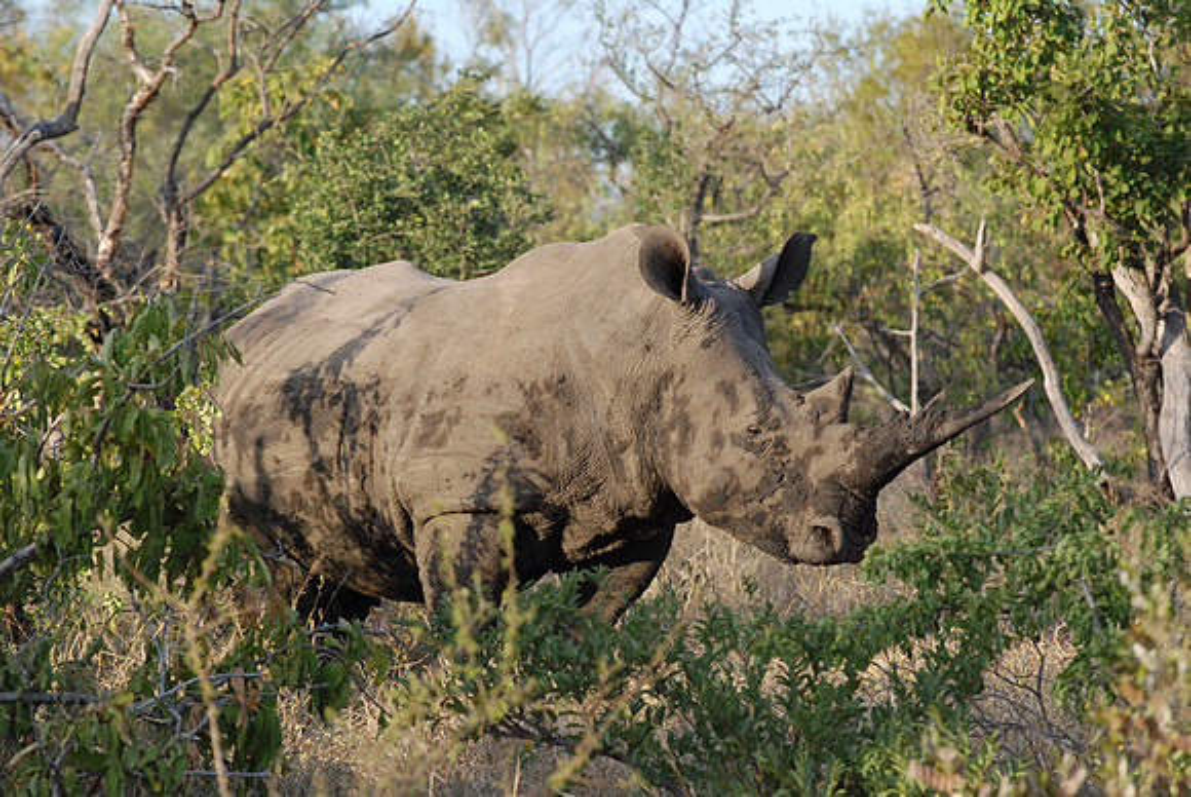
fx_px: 7203
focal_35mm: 218
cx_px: 596
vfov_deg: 6.3
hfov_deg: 9.5
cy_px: 398
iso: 1000
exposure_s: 1/1000
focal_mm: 145
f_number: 6.3
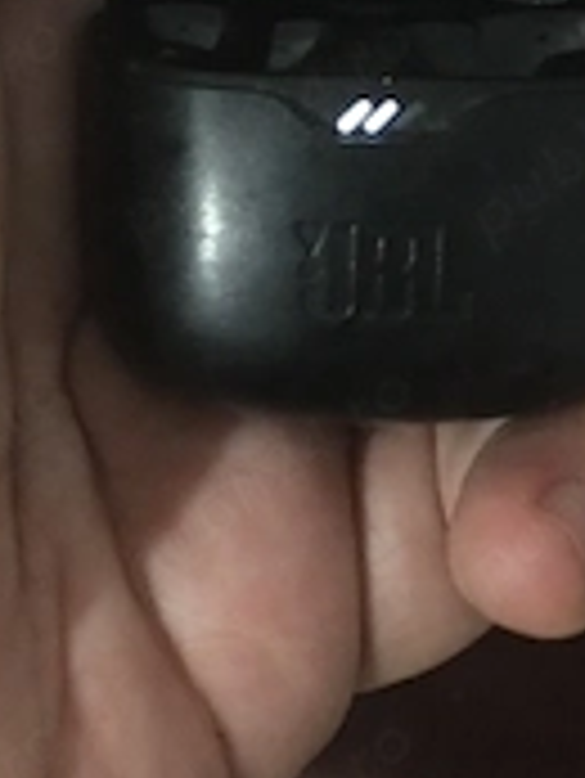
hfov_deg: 21.9
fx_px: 1508
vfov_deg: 28.5
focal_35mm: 67
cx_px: 356
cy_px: 184
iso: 200
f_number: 2.2
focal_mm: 4.15
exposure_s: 1/4
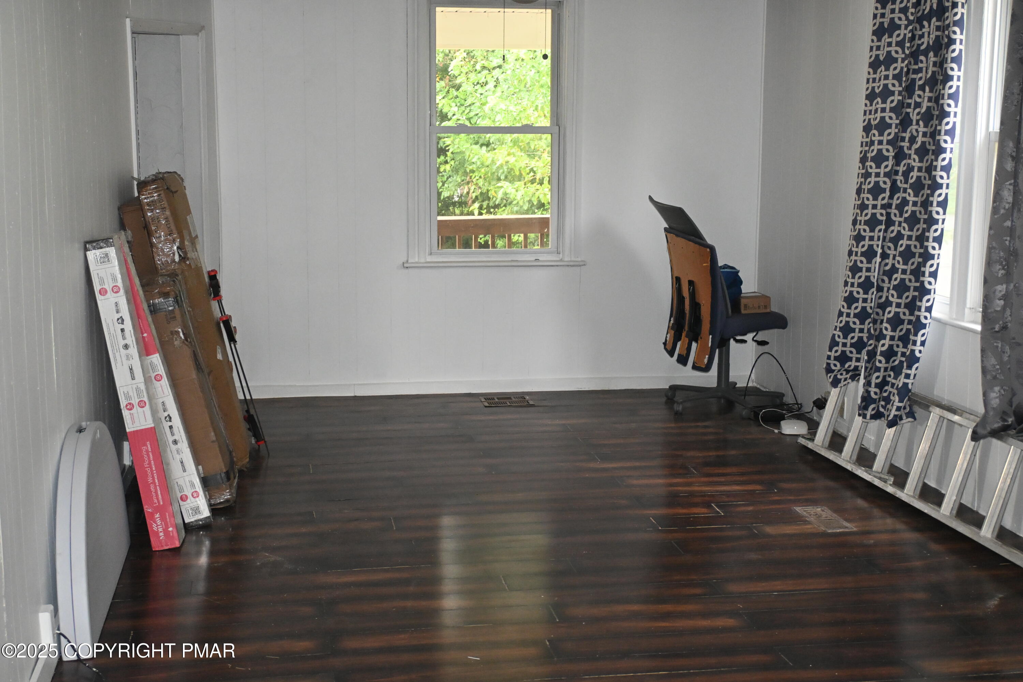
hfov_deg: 43.0
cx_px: 512
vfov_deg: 29.4
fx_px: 1300
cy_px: 341
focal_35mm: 46
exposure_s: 1/60
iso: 2800
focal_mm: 30.5
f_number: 4.8
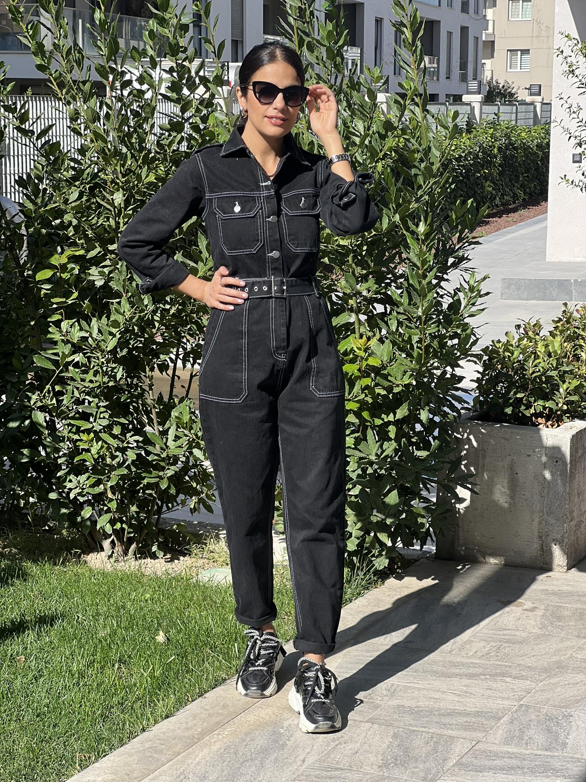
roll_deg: +0.5
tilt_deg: -8.8
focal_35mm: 77
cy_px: 391
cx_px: 293
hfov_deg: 19.1
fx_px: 1738
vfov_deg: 25.3
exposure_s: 1/457
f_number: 2.8
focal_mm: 9
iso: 32
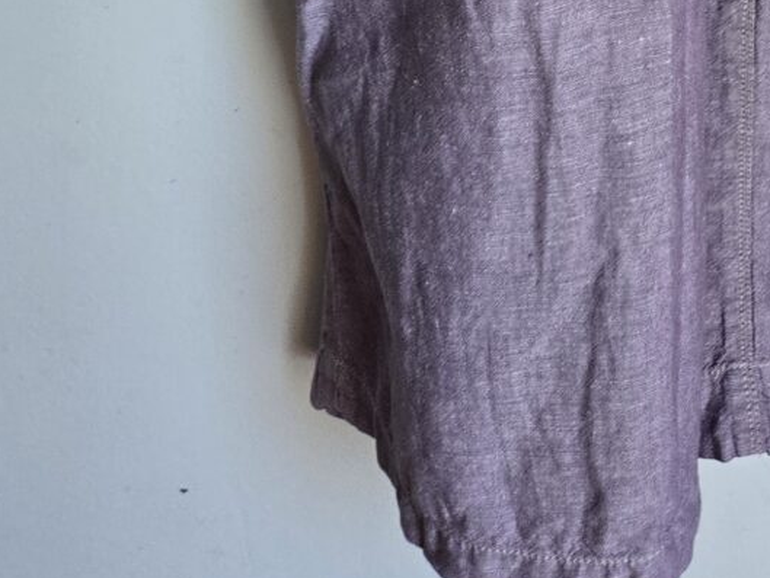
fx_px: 1980
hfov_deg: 21.3
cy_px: -776
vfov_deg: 13.0
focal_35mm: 89
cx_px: 761
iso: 125
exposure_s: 1/180
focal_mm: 5.4
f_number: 1.8
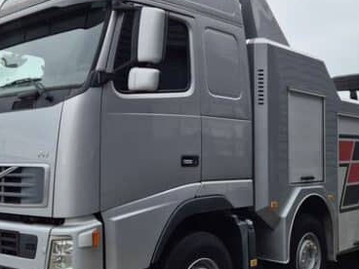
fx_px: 498
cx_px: 201
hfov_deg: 39.6
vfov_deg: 30.3
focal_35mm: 48
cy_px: 143
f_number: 1.8
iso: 25
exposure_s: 1/357
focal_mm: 5.4
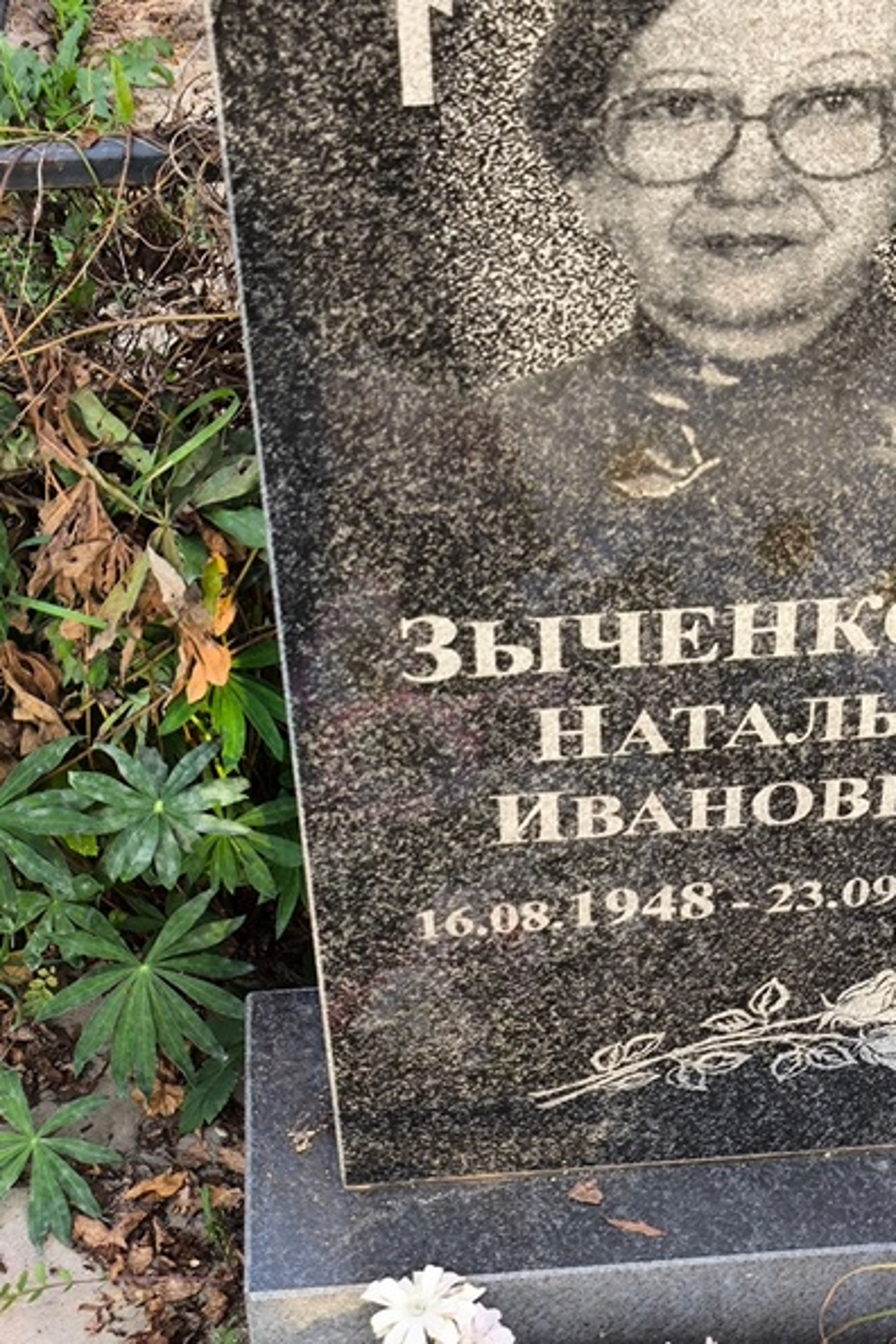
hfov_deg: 19.4
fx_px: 2613
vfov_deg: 28.8
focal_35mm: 70
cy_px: 667
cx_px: 565
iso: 50
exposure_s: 1/100
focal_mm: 4.71
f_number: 1.7
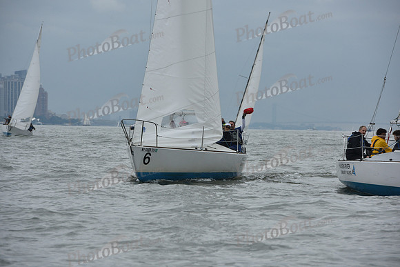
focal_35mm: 195
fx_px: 2167
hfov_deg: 10.5
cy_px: 134
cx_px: 200
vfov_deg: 7.0
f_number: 8
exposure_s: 1/800
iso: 400
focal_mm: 195
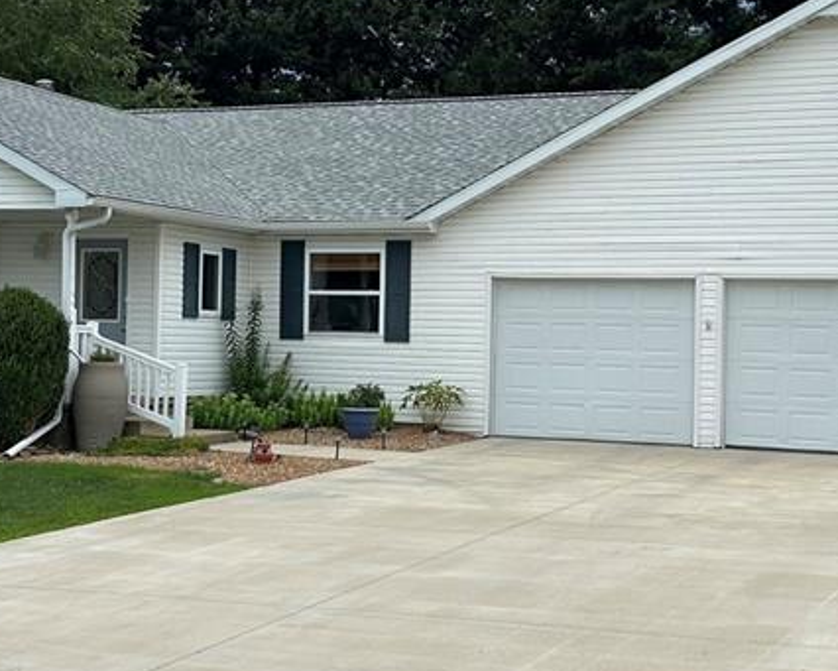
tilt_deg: +0.0
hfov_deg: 31.0
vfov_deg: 25.0
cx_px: 411
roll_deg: -0.2
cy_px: 323
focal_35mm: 61
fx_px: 1513
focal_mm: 5.7
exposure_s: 1/1431
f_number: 1.5
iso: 50
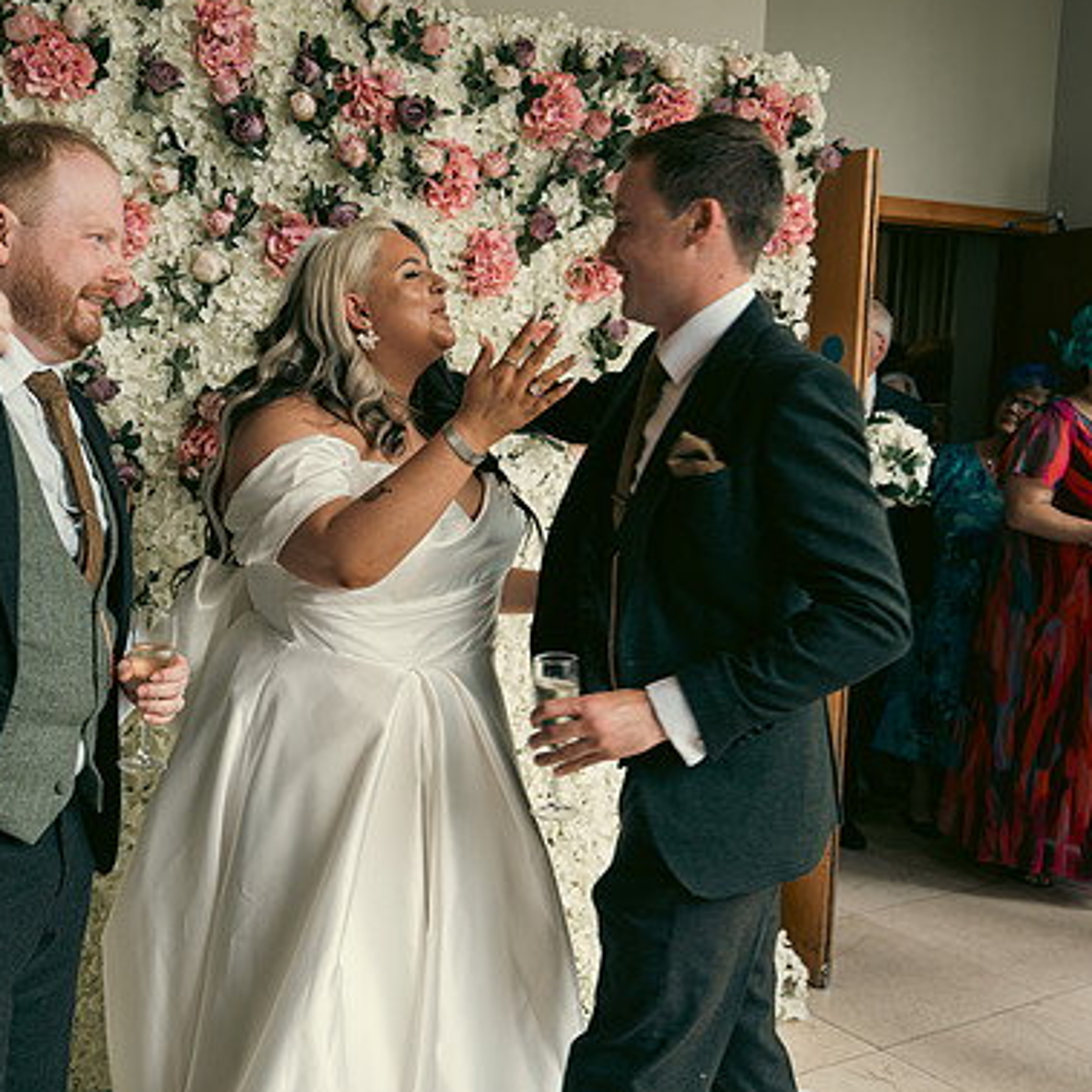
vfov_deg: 42.8
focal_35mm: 39
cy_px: 540
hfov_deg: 42.1
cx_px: 340
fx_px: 1392
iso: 320
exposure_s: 1/160
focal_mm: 30
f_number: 3.5
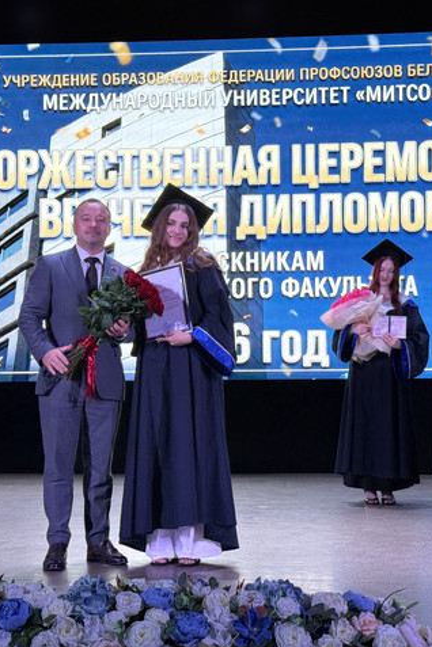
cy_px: 324
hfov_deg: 20.3
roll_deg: +0.2
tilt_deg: +3.5
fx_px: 1206
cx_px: 187
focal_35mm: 67
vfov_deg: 30.1
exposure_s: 1/102
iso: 125
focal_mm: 6.76
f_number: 1.78
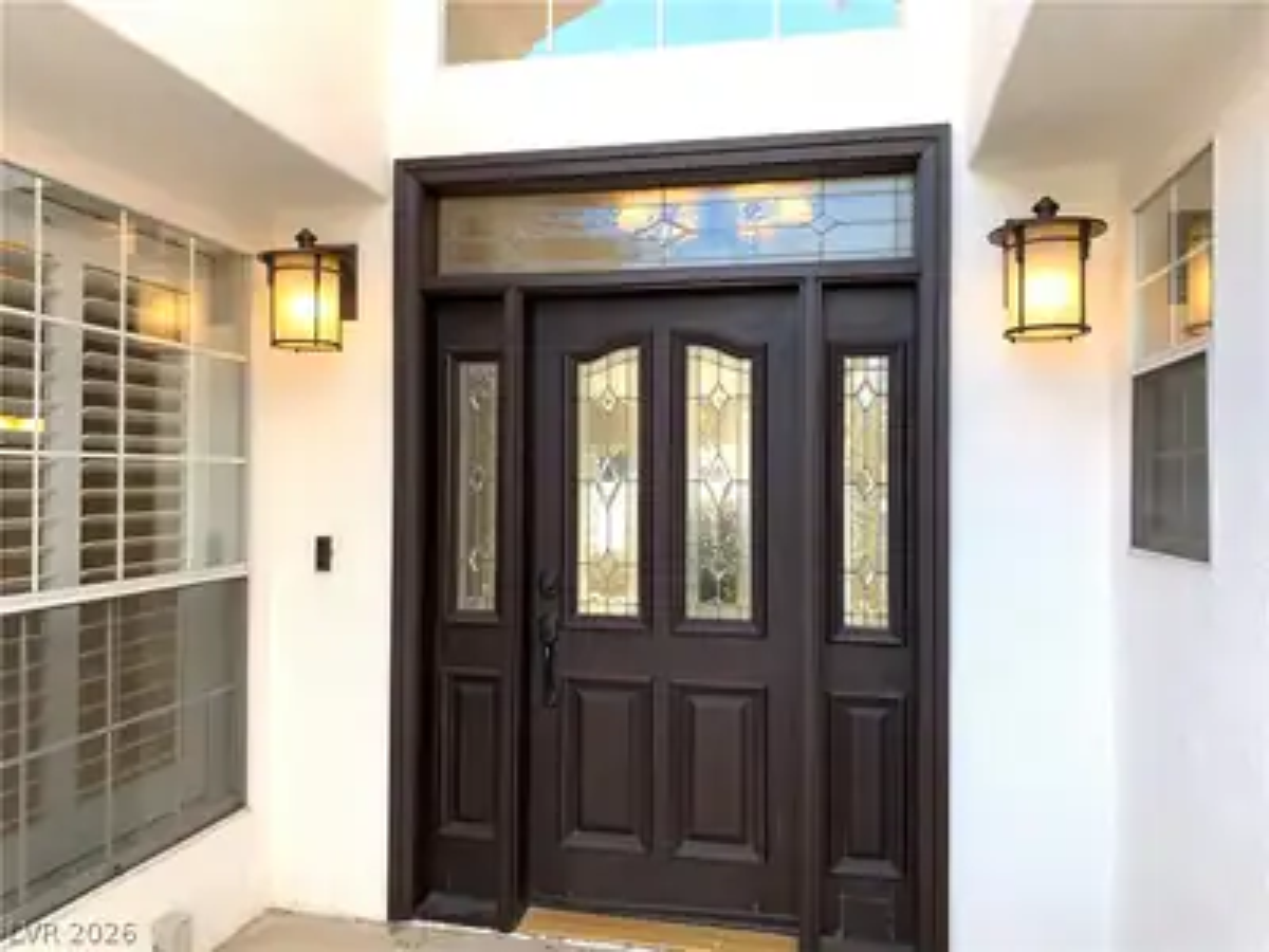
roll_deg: -0.6
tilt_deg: -0.4
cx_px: 634
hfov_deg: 67.3
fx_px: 953
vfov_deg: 53.1
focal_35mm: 26
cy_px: 476
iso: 25
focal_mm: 4.25
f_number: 1.8
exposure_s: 1/122
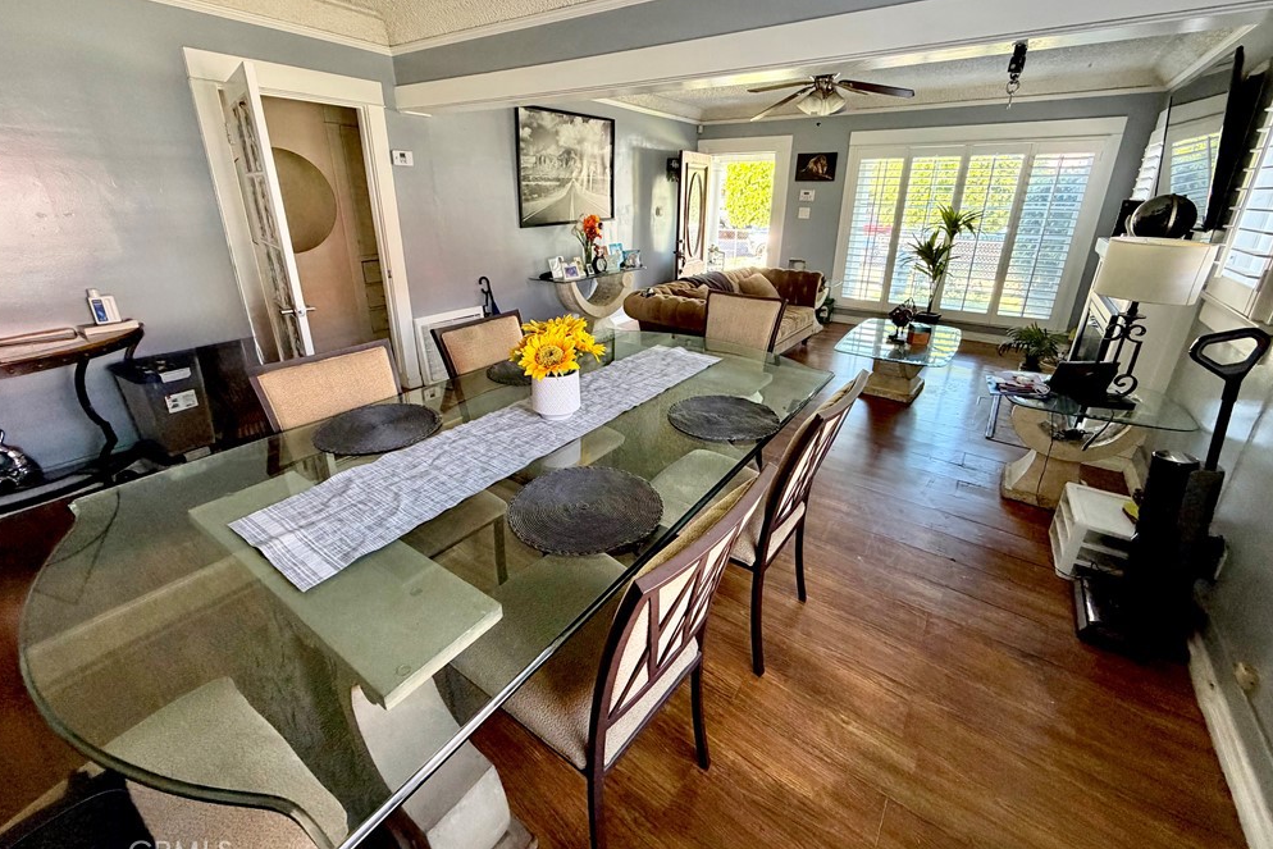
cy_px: 379
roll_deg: +0.0
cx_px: 638
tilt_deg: -19.5
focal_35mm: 15
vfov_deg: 77.1
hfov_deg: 100.4
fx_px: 530
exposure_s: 1/70
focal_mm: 2.22
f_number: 2.2
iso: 320
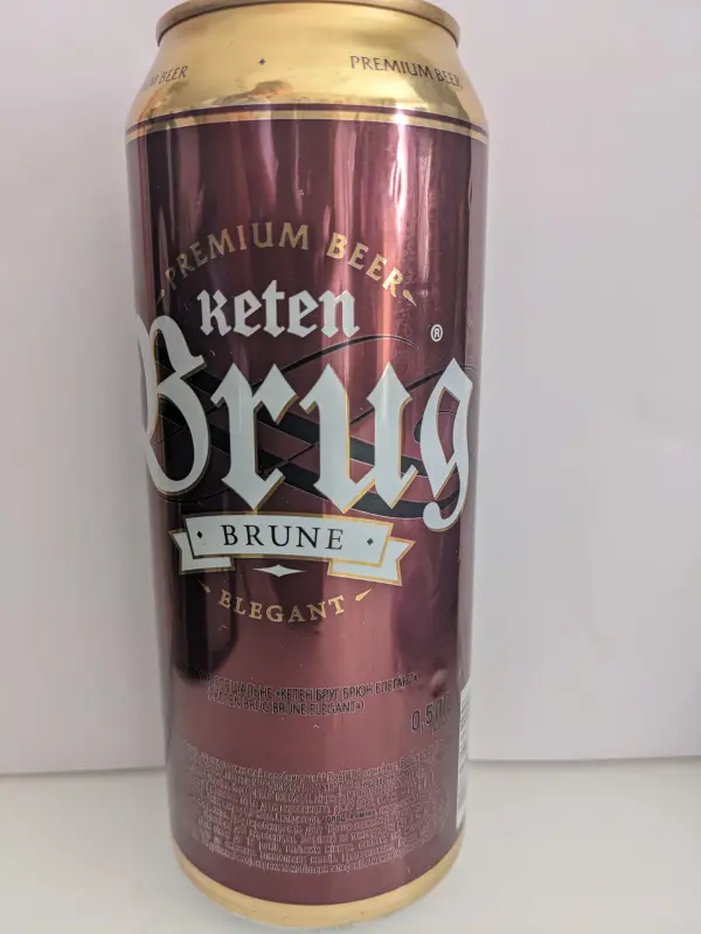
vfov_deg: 65.3
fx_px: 729
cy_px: 467
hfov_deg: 51.4
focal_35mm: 27
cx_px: 350
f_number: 1.73
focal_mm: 4.38
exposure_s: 1/26.5
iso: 53
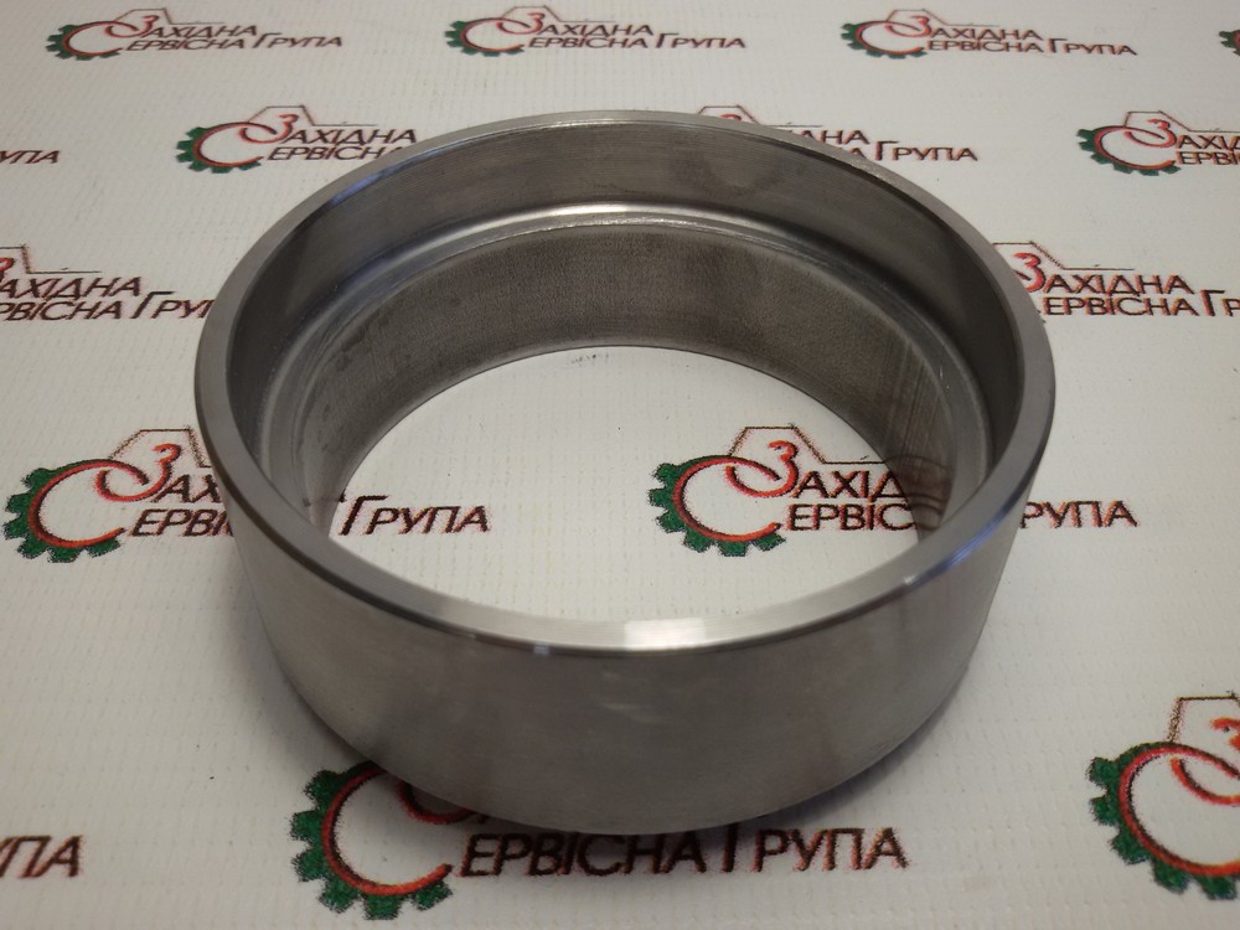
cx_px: 620
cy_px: 465
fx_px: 1110
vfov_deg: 45.4
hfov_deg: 58.4
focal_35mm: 31
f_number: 2.4
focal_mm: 2.93
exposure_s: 1/100
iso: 50
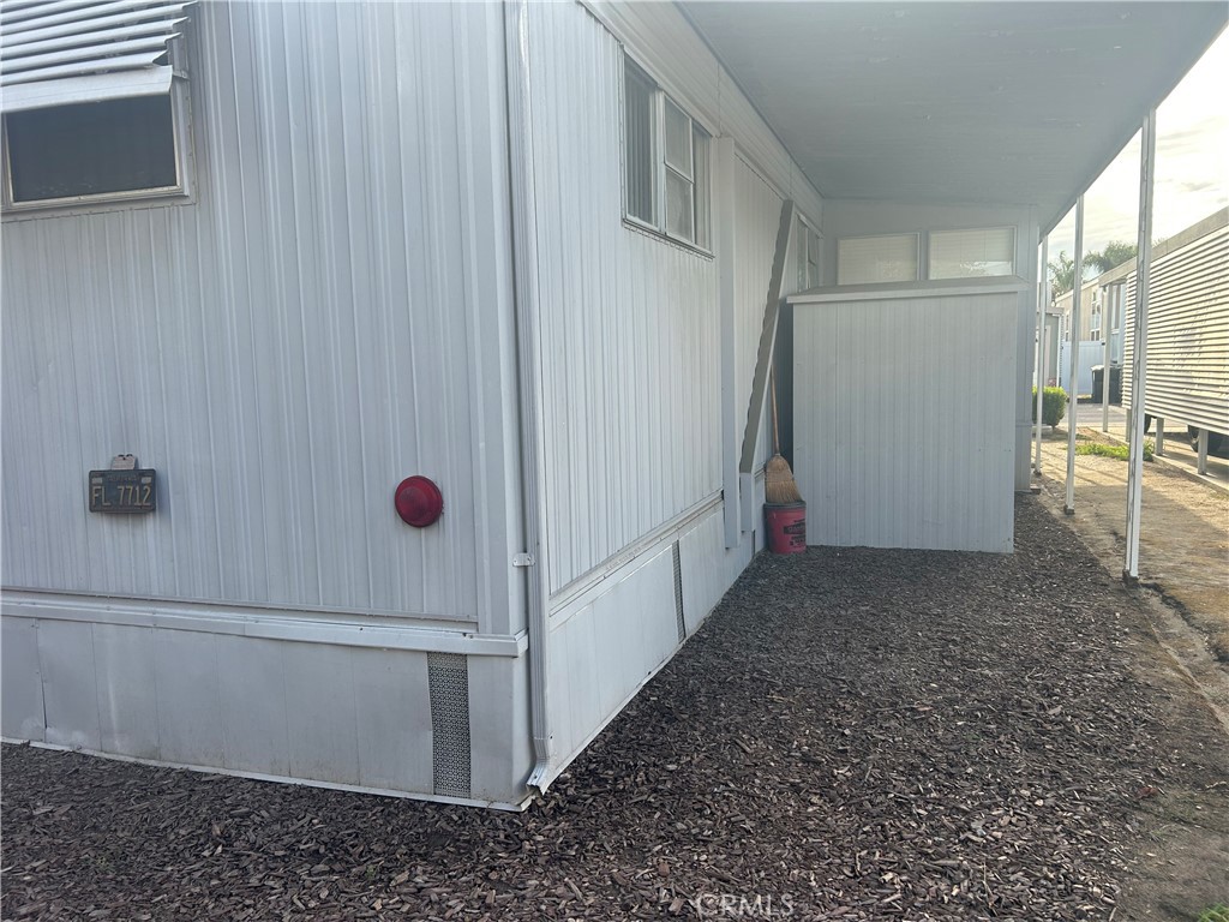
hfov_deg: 67.3
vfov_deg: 53.1
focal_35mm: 26
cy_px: 461
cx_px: 614
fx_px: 923
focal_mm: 5.7
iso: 50
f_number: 1.5
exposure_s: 1/418
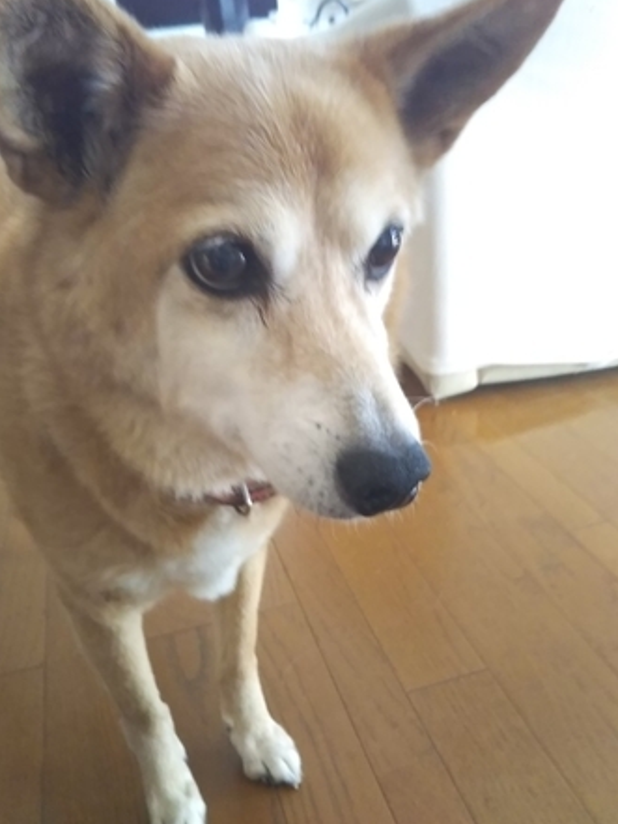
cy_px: 387
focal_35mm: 34
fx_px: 809
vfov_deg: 53.9
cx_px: 315
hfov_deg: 41.8
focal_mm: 4
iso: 400
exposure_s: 1/30
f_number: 2.2
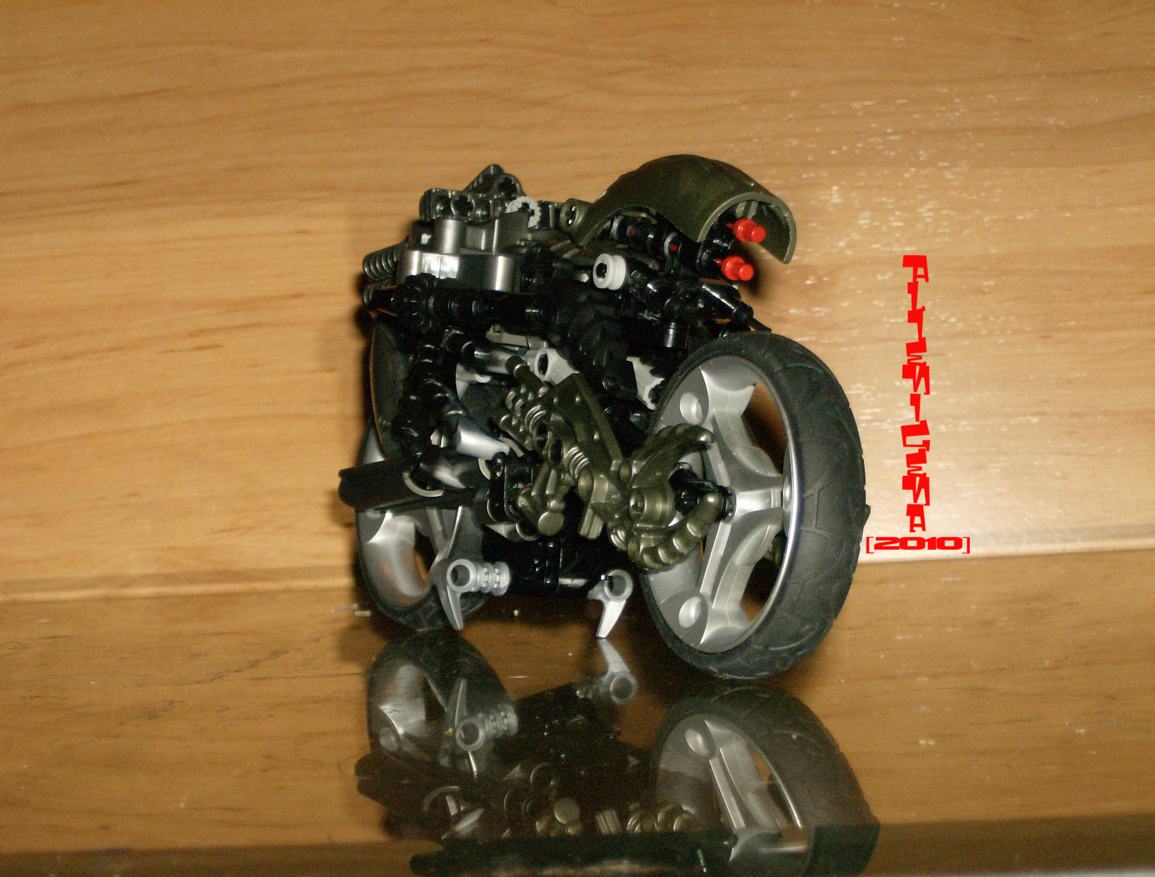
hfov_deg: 22.9
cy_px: 438
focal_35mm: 85
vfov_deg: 17.5
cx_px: 578
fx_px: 2850
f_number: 4.2
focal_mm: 14.1
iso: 200
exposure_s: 1/101
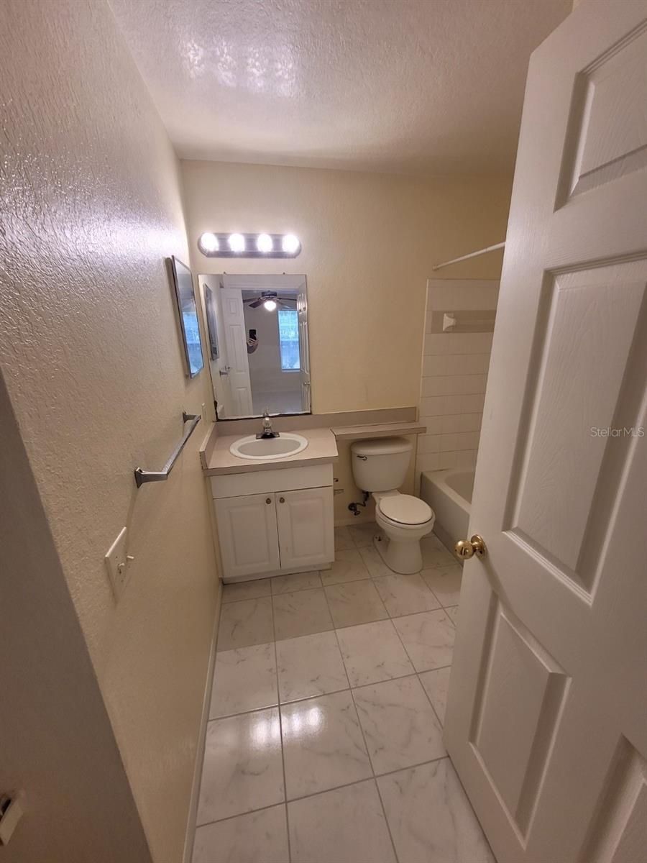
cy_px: 432
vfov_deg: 106.2
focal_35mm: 13
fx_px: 324
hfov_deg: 89.9
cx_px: 324
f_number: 2.2
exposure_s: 1/60
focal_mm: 1.74
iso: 125
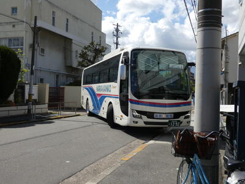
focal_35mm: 39
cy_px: 92
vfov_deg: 36.8
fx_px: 276
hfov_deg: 47.9
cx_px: 122
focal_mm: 7.1
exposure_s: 1/1000
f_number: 3.6
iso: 80
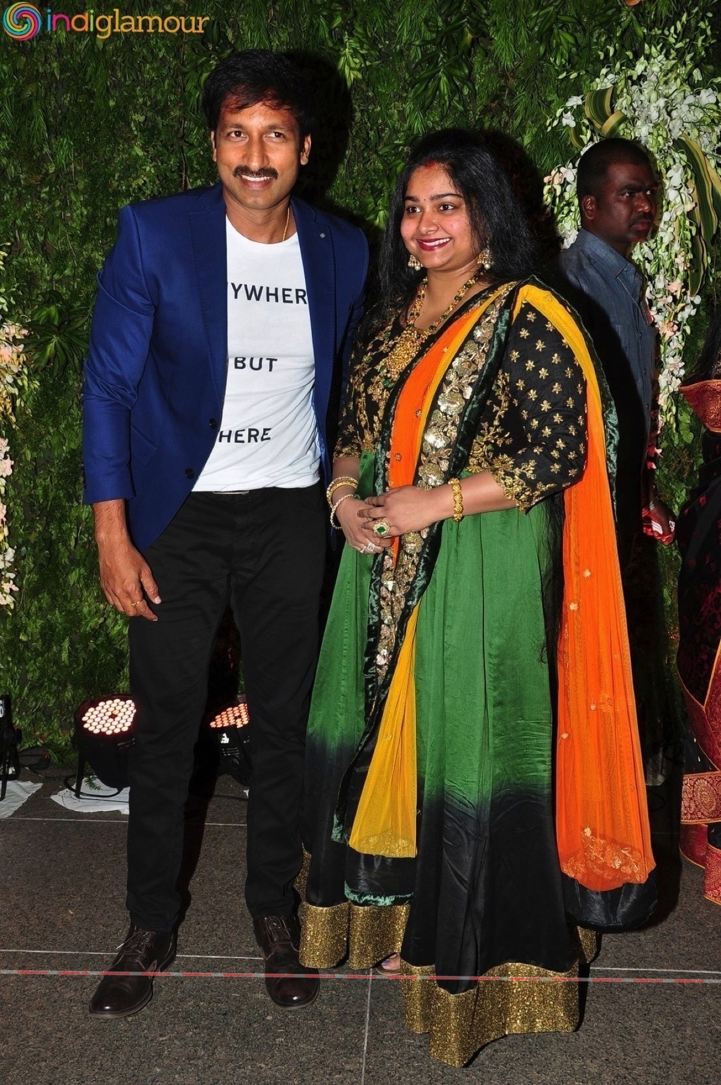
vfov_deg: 57.3
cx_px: 360
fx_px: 994
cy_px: 542
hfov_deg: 39.9
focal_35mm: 33
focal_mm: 22
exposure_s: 1/125
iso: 200
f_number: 7.1
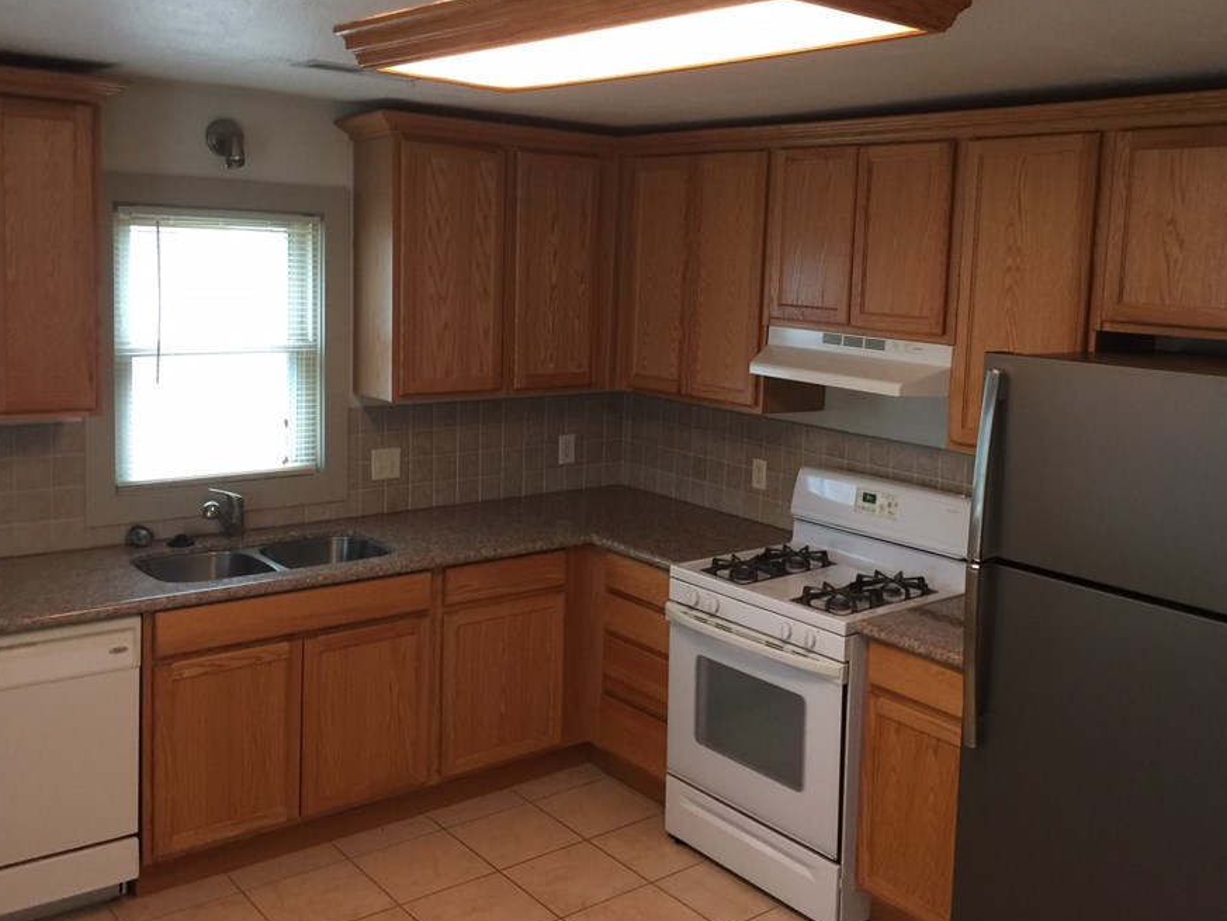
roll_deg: -2.3
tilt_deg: -6.2
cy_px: 389
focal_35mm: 34
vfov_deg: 41.7
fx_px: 1205
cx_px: 658
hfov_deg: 53.9
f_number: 2.2
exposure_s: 1/15
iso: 64
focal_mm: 4.15
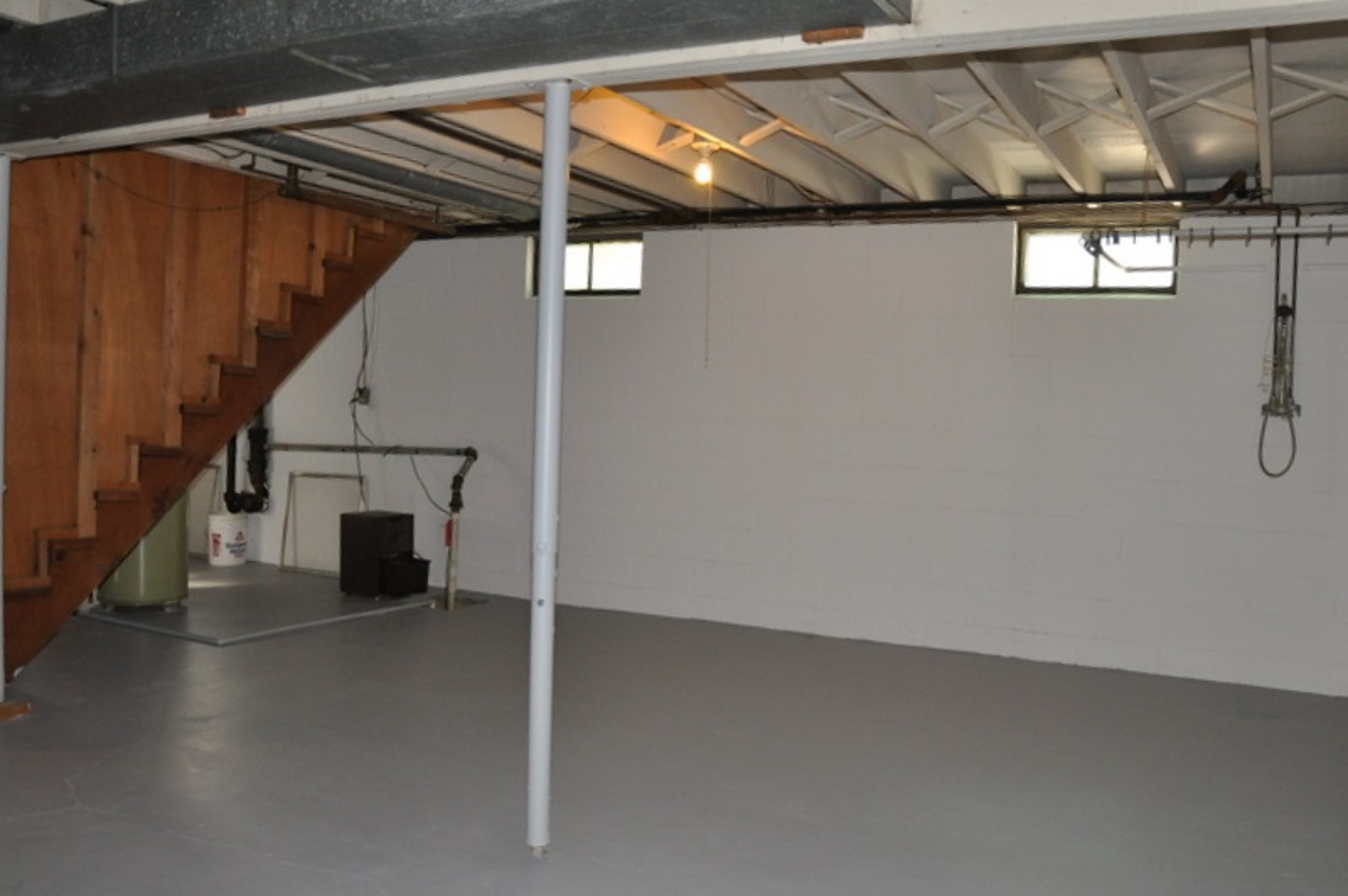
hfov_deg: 67.4
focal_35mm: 27
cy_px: 448
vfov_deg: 47.9
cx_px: 674
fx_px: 1010
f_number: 3.5
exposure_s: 1/60
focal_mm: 18
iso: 800
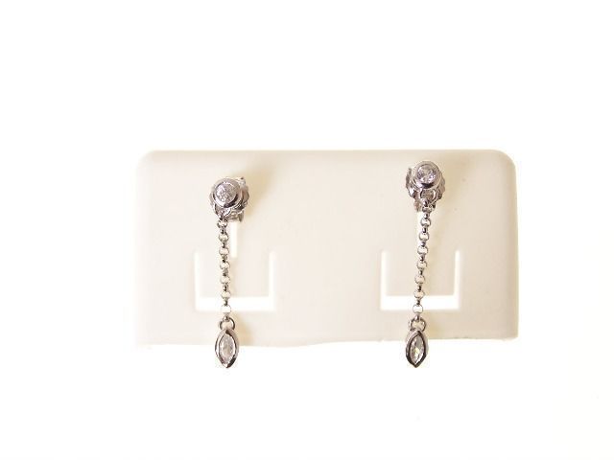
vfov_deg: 19.6
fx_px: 1330
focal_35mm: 75
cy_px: 230
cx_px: 307
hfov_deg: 26.0
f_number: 3.2
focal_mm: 12.4
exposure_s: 1/60
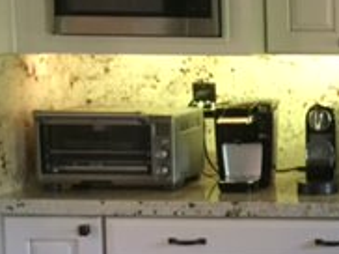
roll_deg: -1.9
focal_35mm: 102
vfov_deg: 14.5
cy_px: 127
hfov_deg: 16.8
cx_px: 559
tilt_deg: -7.3
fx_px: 998
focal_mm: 4.15
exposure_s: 1/20
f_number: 2.2
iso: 250
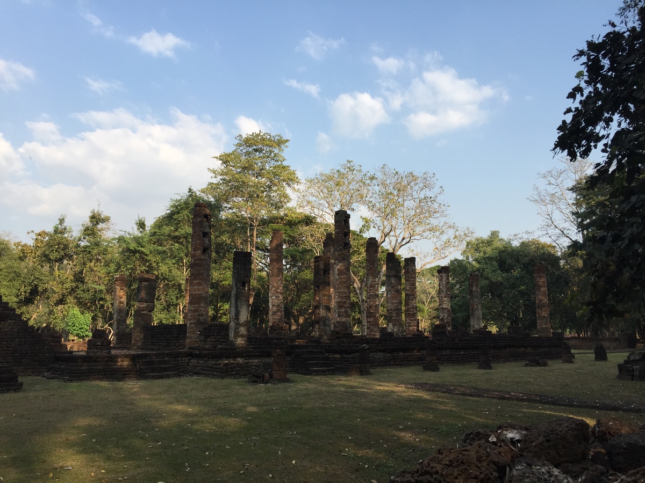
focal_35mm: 29
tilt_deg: +9.6
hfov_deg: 61.7
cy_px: 242
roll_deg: -0.9
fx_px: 540
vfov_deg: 48.2
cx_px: 322
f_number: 2.2
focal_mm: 4.15
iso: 32
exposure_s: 1/920
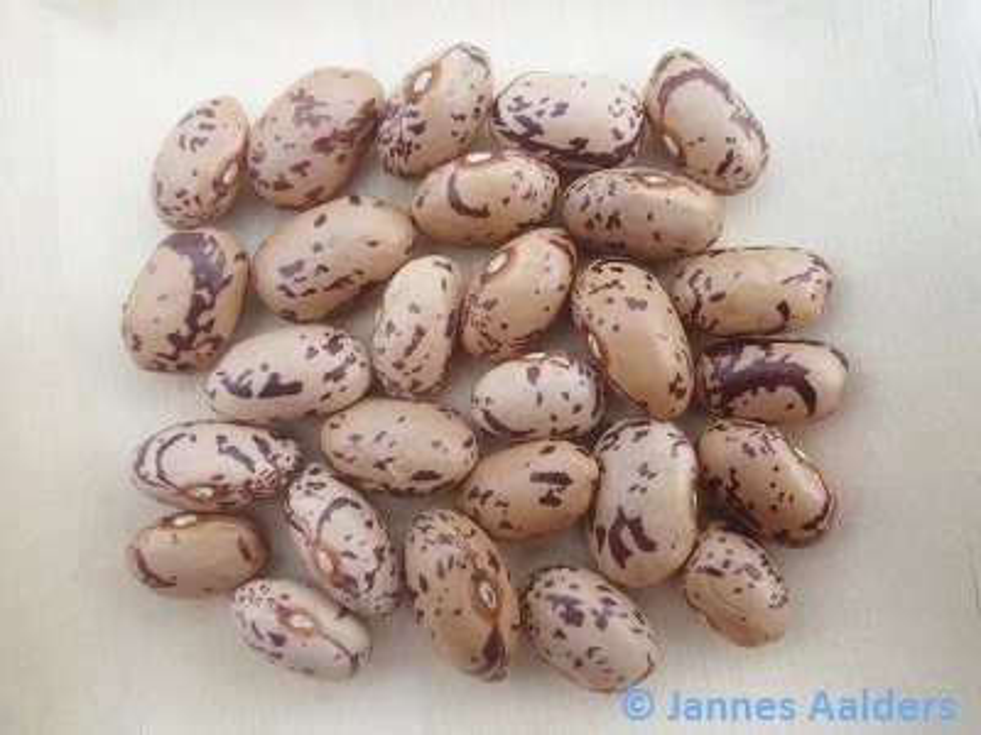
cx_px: 490
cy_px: 368
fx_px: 708
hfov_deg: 69.4
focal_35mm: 25
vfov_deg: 54.9
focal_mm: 4.1
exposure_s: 1/100
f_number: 4
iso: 80
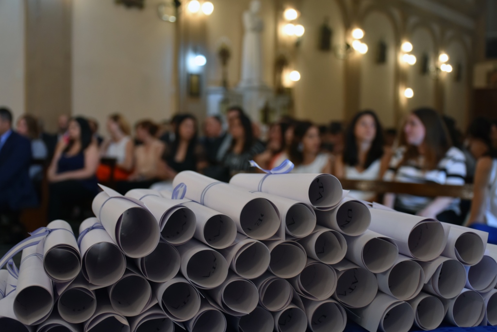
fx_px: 725
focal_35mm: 52
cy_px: 166
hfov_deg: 37.8
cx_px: 248
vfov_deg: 25.8
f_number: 4.2
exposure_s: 1/40
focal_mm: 35
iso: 800
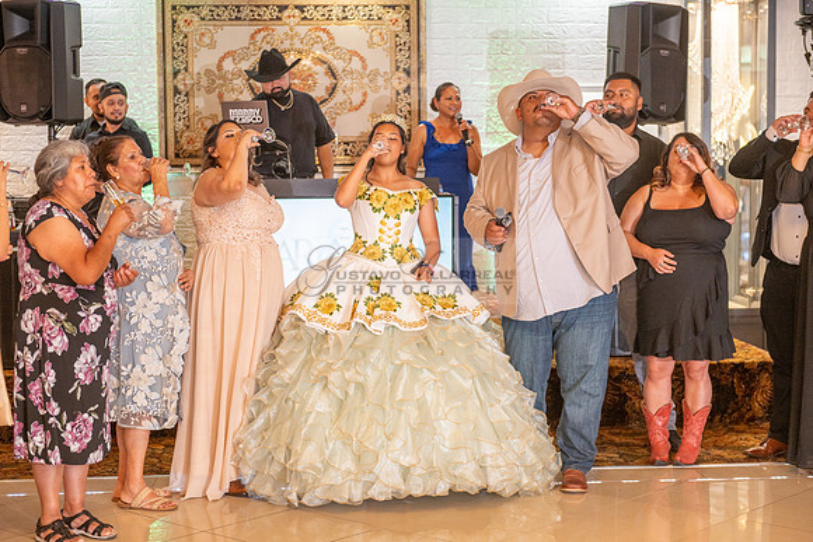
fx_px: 1400
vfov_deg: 21.9
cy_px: 271
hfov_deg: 32.4
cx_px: 406
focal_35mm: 62
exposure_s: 1/200
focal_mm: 62
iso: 500
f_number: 3.5
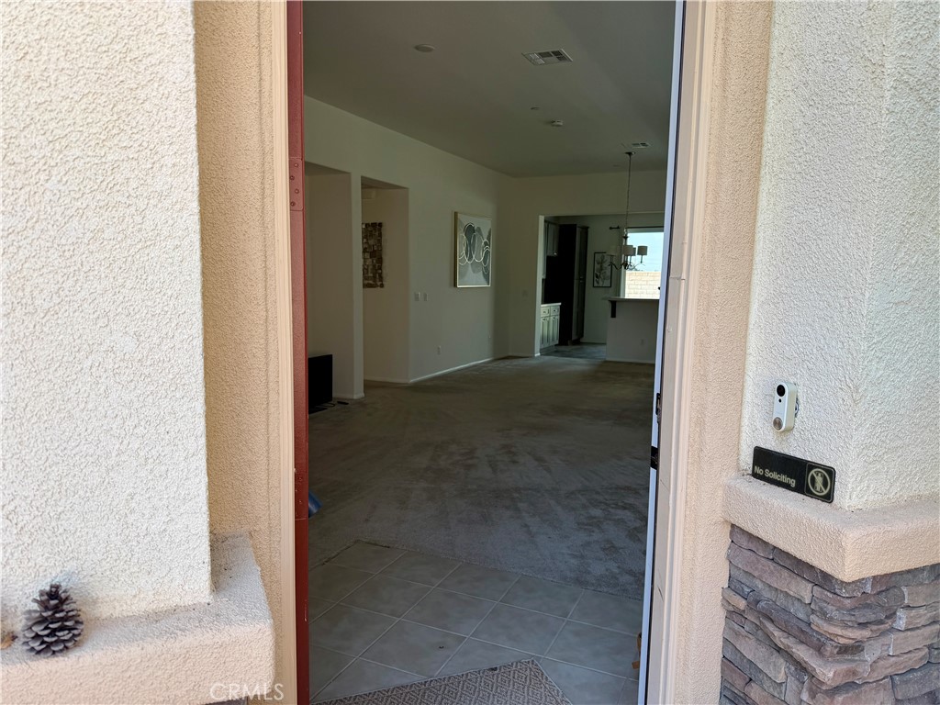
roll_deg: -1.2
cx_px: 470
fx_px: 652
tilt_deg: -6.4
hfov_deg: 71.6
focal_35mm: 24
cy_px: 352
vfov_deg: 56.8
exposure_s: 1/488
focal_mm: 6.76
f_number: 1.78
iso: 80
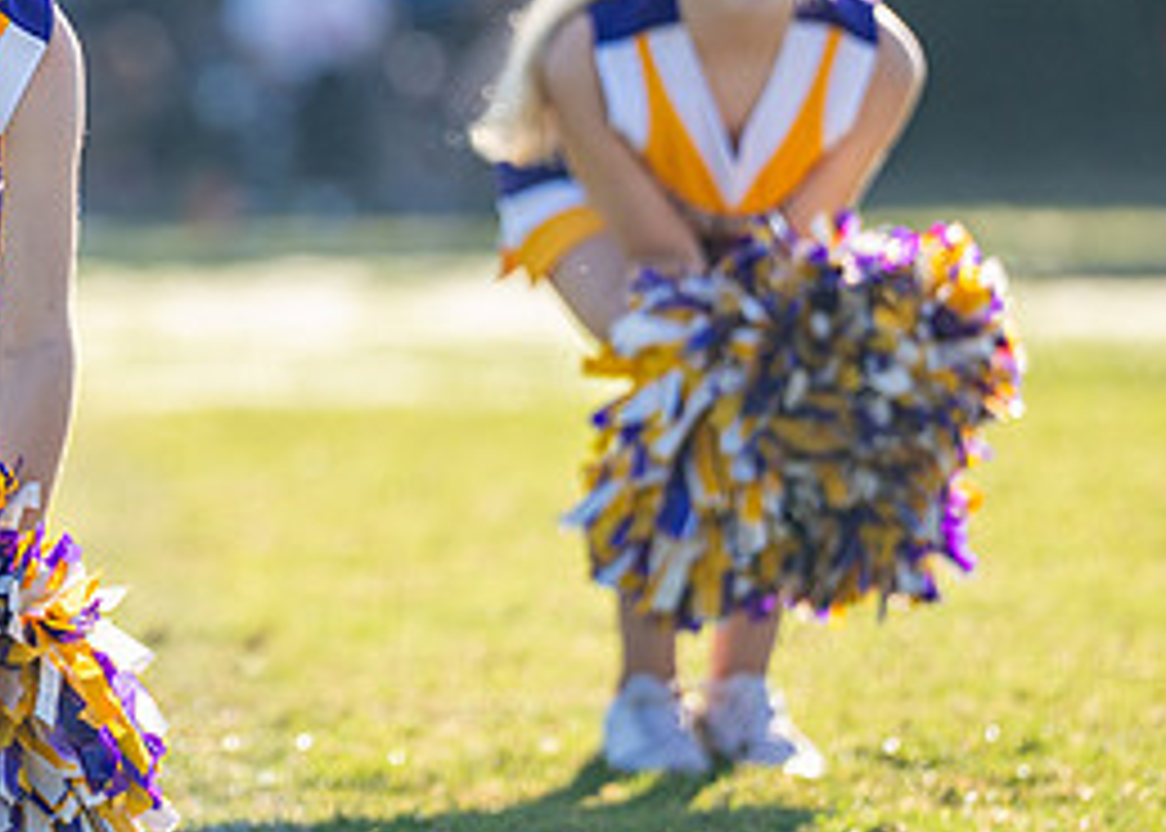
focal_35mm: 483
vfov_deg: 3.0
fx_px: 15995
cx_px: -82
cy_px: 93
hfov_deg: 4.2
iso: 400
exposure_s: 1/2000
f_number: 2.8
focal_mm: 188
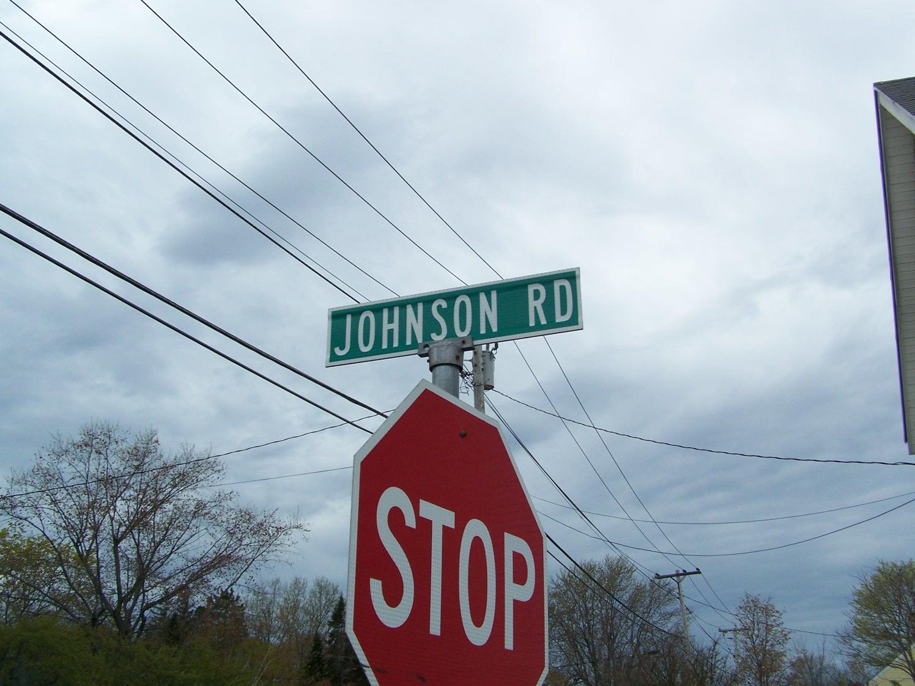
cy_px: 343
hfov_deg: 49.0
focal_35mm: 38
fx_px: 1004
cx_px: 458
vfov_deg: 37.7
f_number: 4
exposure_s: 1/1000
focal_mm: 6.3
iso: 80
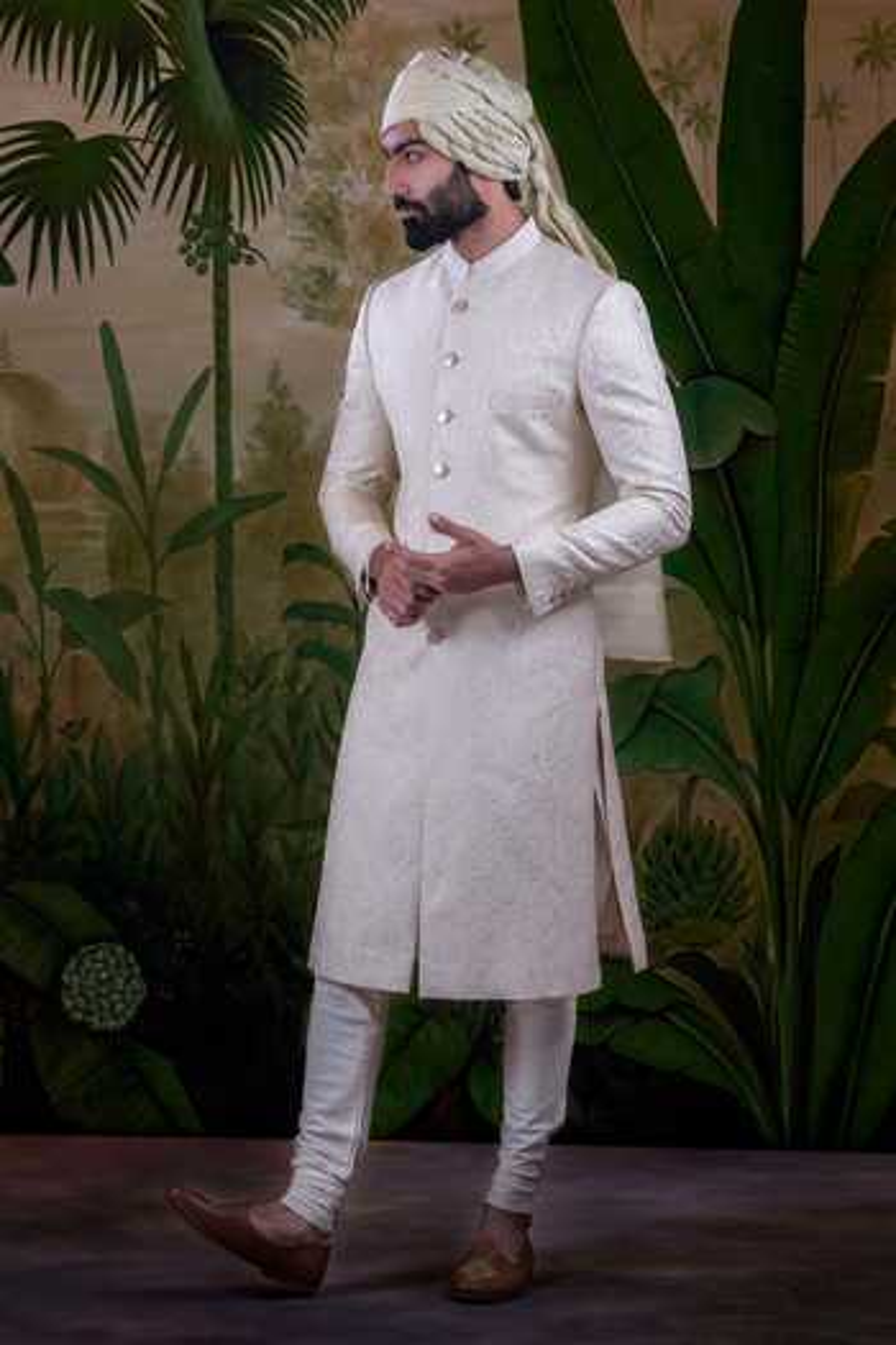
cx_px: 448
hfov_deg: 14.3
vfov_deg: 21.2
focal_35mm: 96
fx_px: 3584
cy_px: 672
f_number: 4
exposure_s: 1/50
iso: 640
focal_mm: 96
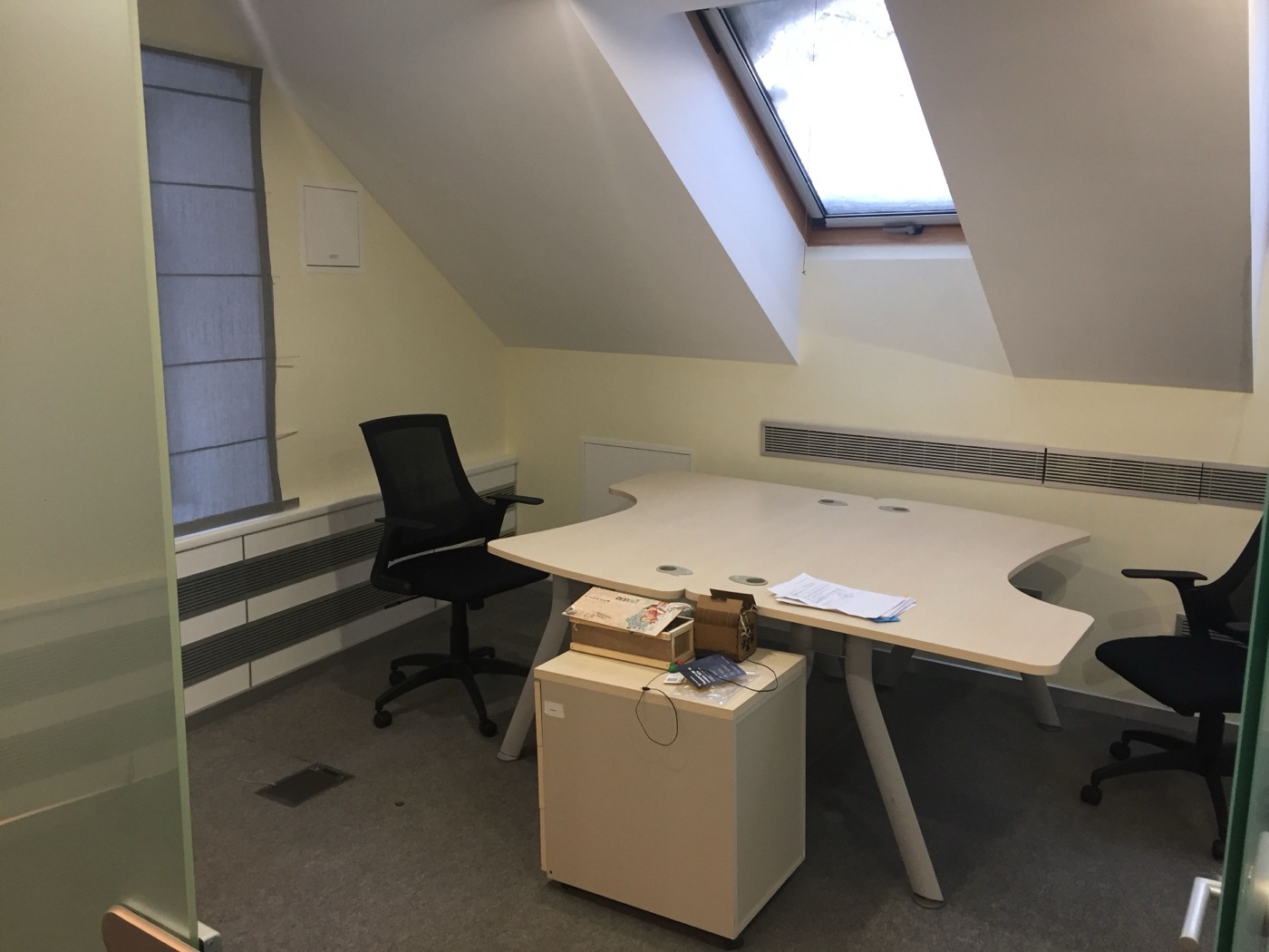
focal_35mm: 29
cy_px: 476
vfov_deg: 48.2
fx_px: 1063
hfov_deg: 61.7
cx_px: 634
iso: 125
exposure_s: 1/33
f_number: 2.2
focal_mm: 4.15
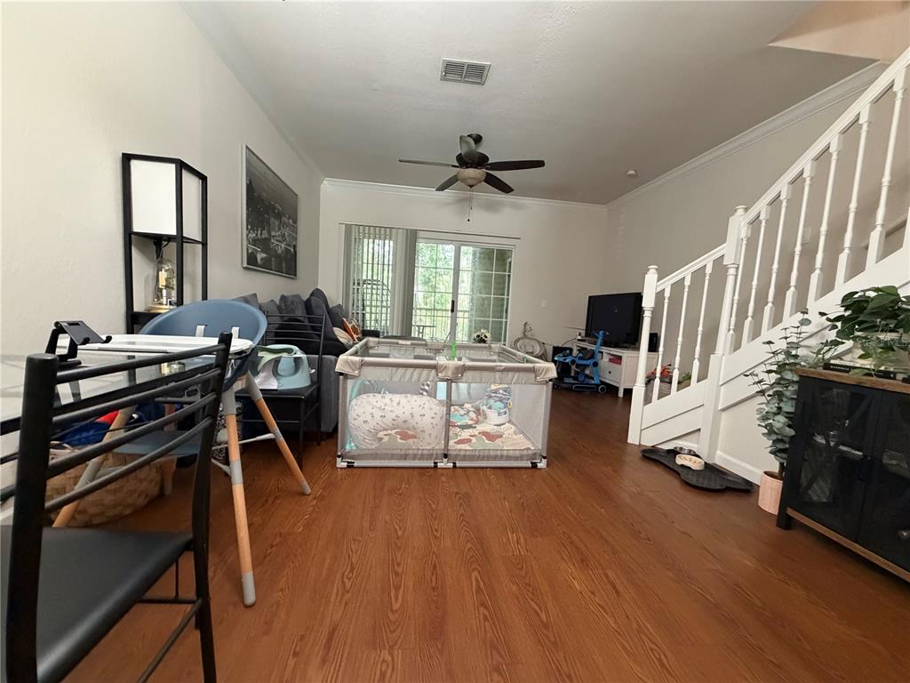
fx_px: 368
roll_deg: -3.9
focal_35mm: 14
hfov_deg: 102.1
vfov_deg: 85.7
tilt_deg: -4.9
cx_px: 455
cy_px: 342
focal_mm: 2.22
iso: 640
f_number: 2.2
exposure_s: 1/60
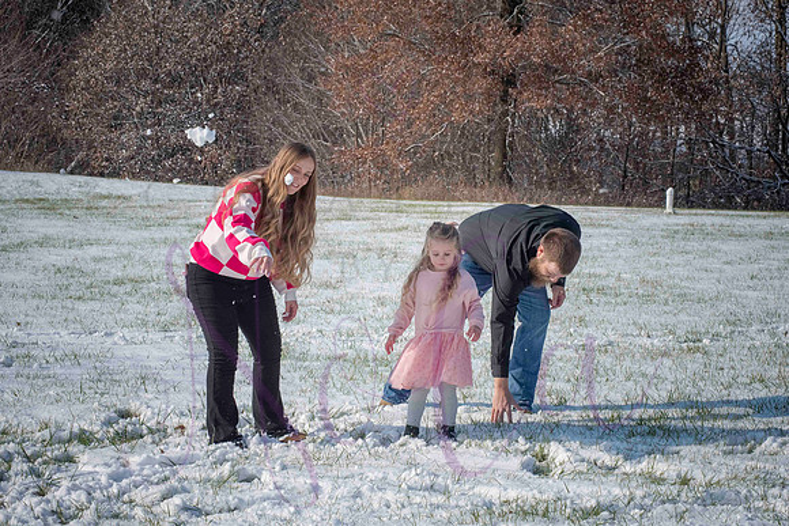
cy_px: 263
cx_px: 394
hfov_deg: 25.4
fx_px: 1754
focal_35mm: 80
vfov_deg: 17.1
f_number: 14
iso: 640
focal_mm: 80
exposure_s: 1/1000
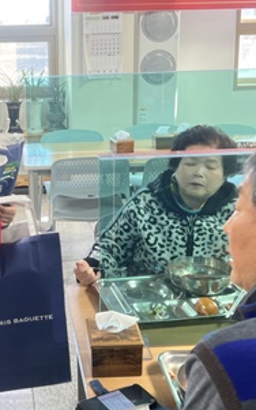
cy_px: 177
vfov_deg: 36.8
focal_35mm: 55
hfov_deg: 23.1
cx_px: 44
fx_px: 614
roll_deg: +1.6
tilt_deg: -12.5
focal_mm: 5.7
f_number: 1.5
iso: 64
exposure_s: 1/60
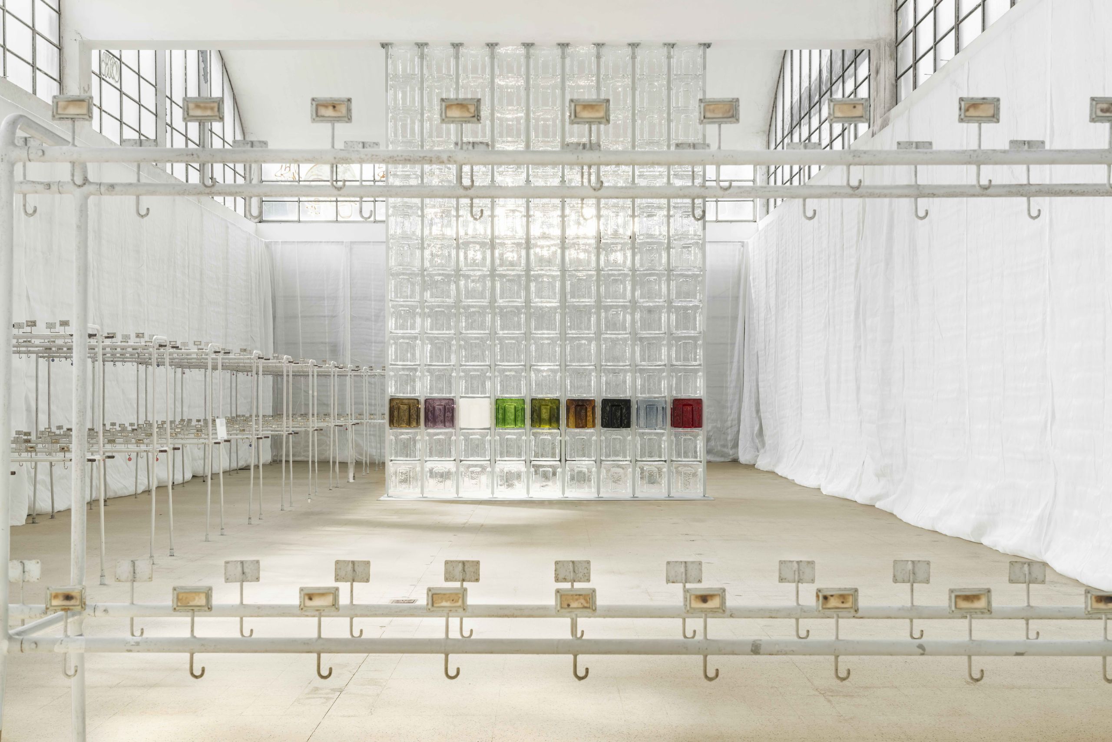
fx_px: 1236
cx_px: 556
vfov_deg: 33.4
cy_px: 371
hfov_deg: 48.5
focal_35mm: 40
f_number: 13
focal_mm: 40
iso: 200
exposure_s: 1/13
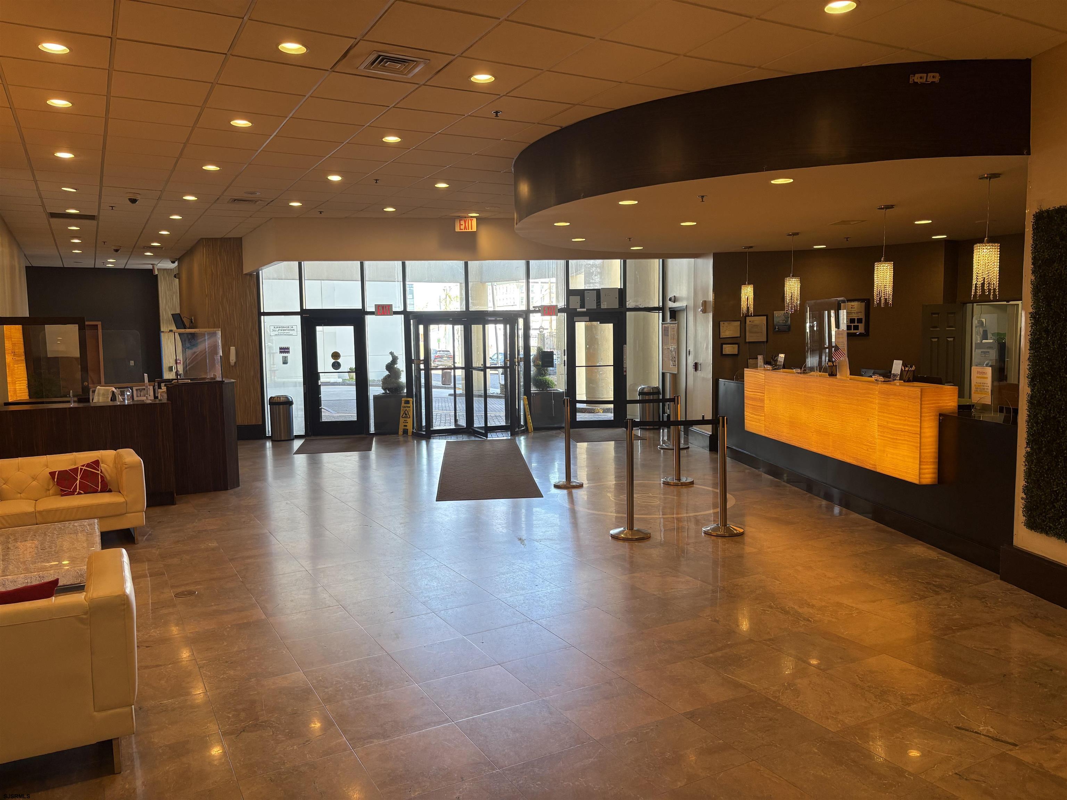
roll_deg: +2.2
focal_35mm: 26
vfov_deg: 53.1
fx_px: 801
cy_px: 400
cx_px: 534
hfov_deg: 67.3
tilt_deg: -3.5
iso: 100
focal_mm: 5.96
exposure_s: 1/120
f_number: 1.6
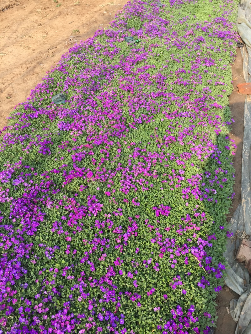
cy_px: 167
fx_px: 280
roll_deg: +3.6
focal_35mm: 29
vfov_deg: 61.7
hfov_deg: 48.2
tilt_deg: -42.2
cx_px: 126
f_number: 2.2
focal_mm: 4.15
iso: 32
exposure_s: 1/824
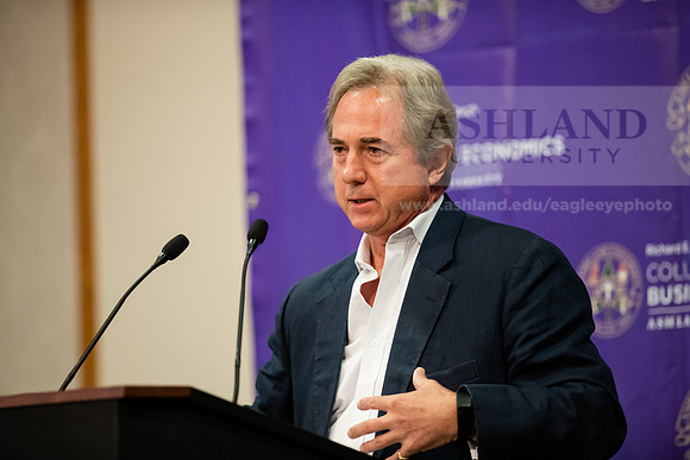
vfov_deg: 4.6
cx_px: 345
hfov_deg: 6.9
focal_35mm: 300
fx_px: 5751
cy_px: 230
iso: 2500
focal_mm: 300
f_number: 2.8
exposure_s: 1/200
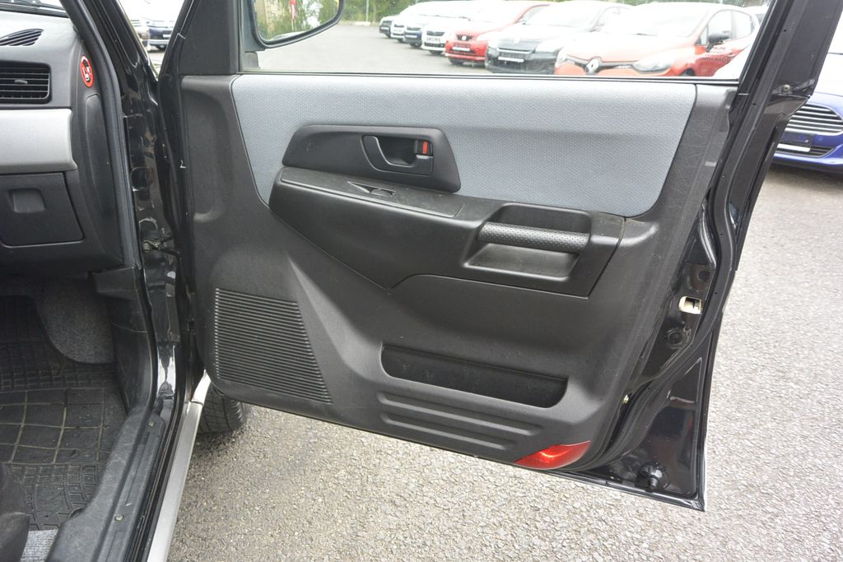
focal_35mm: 27
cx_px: 422
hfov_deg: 67.4
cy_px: 281
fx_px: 632
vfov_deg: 47.9
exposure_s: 1/160
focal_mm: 10
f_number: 3.5
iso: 200
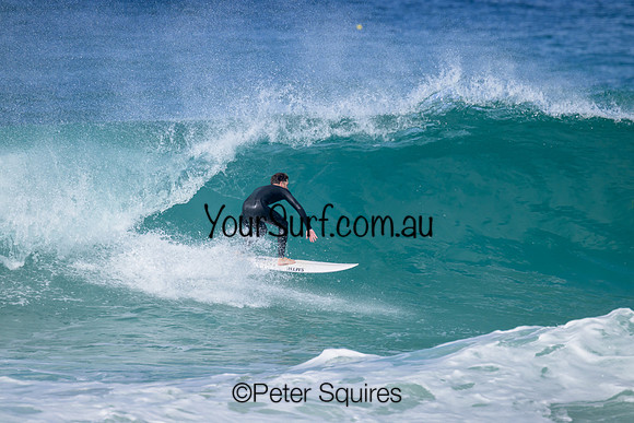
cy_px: 212
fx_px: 10745
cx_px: 317
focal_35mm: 610
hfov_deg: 3.4
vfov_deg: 2.3
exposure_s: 1/2000
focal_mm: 610
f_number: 11
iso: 800
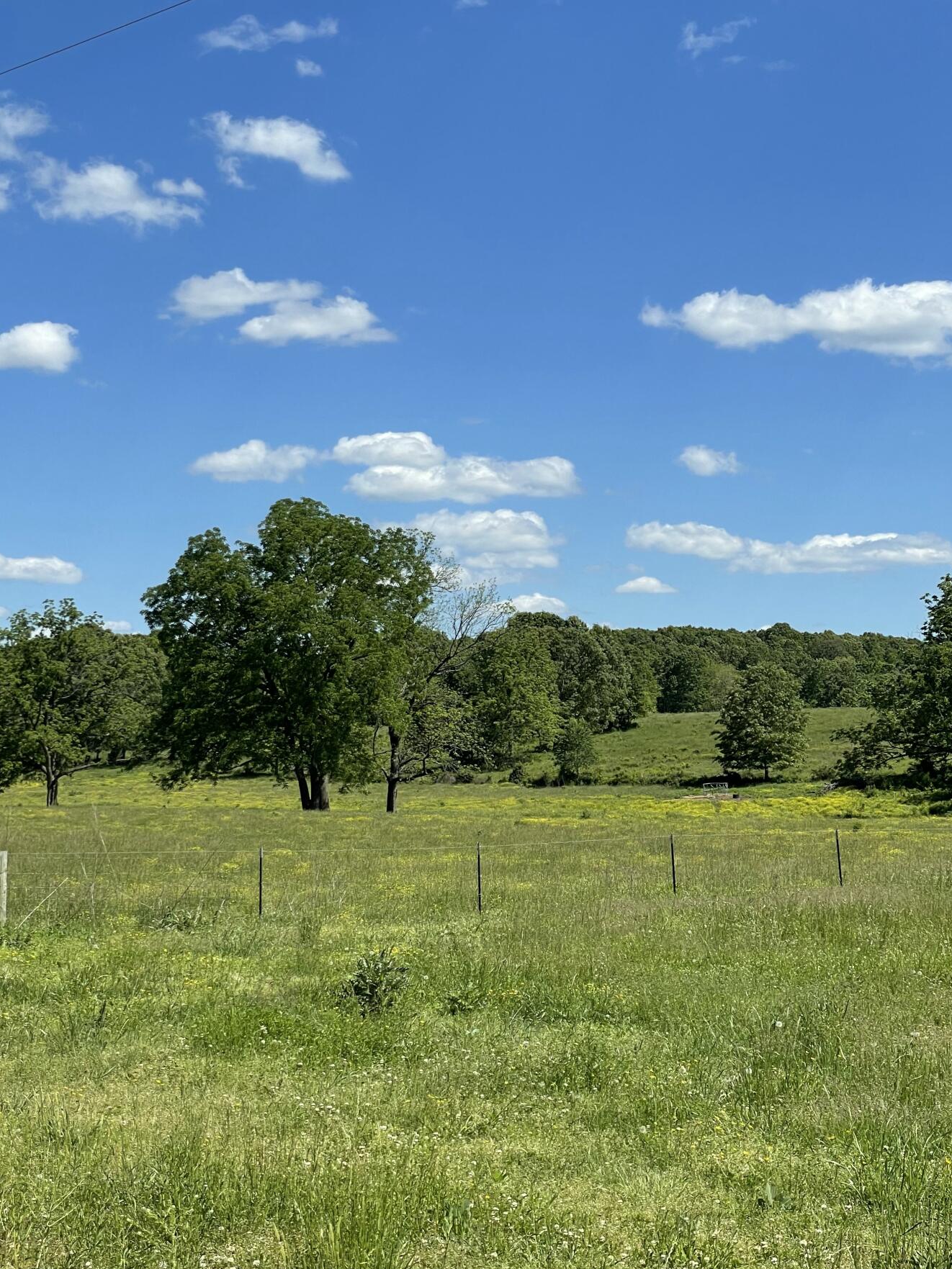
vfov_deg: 32.7
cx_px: 494
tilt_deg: +4.1
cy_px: 616
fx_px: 2164
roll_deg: +0.8
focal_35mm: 59
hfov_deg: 24.8
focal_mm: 6
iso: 25
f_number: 2
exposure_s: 1/1916
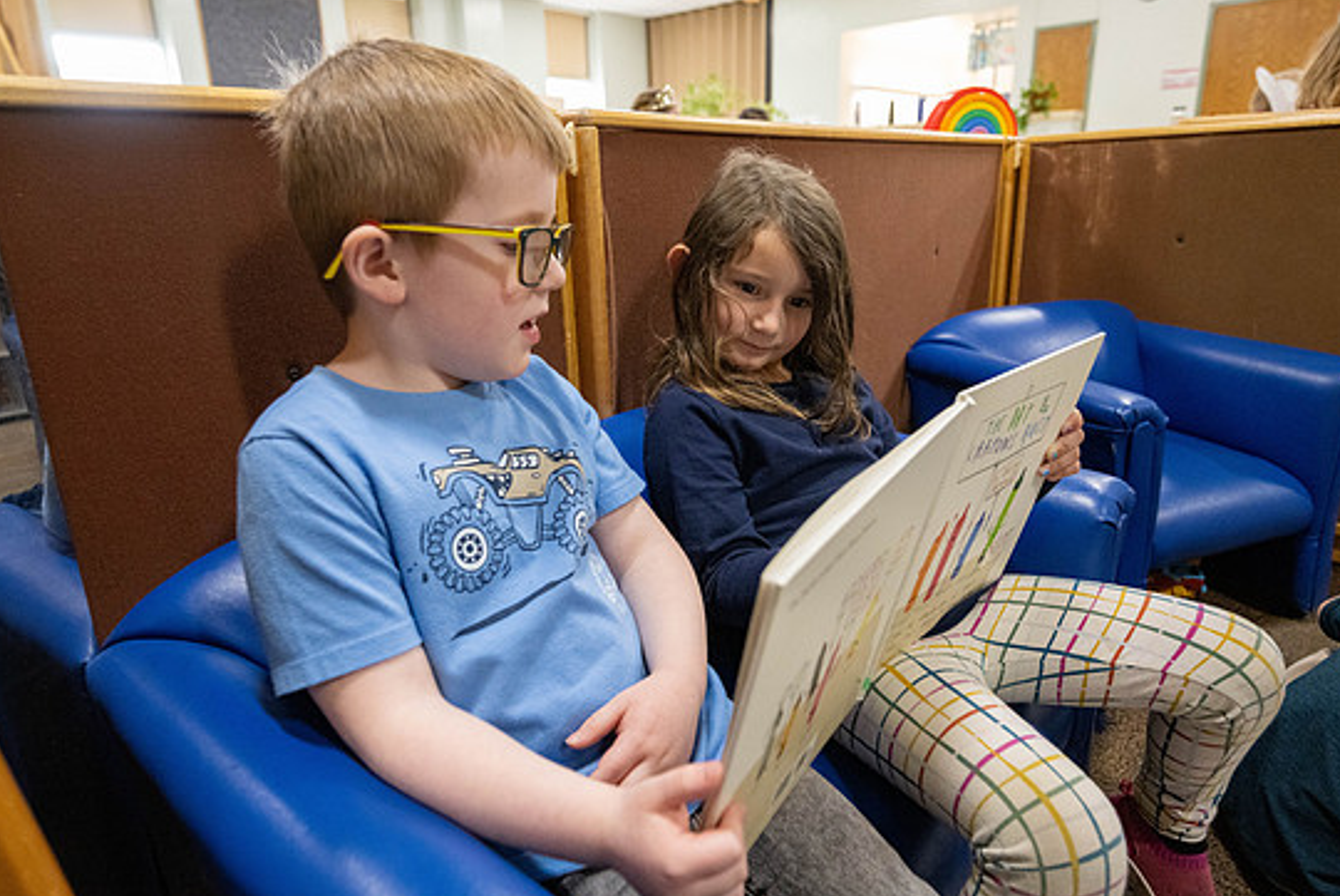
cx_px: 648
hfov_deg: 78.5
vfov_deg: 57.3
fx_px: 820
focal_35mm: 22
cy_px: 441
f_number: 4
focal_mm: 20.5
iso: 5000
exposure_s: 1/320
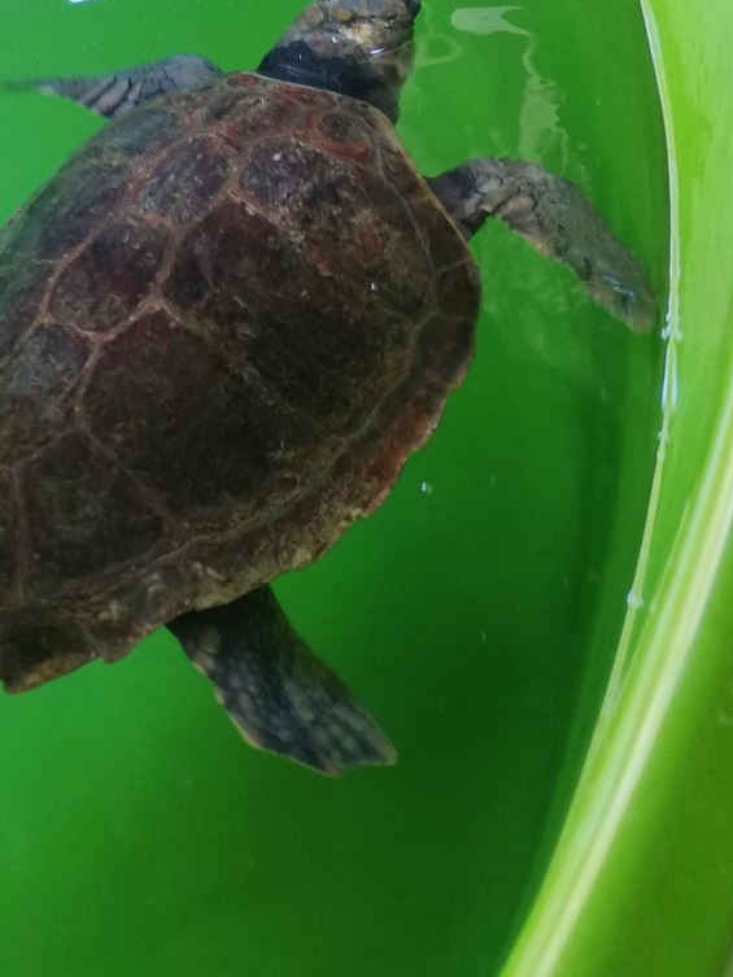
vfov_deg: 36.7
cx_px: 270
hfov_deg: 27.9
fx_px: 1468
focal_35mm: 52
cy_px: 396
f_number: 2.2
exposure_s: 1/33.3
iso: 125
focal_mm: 3.81
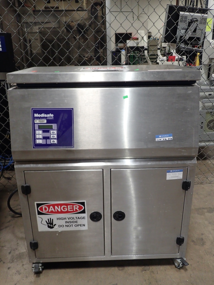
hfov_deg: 46.8
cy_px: 142
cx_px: 107
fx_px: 247
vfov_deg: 60.0
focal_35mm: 30
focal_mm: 5.5
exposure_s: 1/30
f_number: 2.3
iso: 400
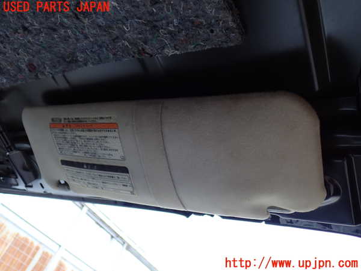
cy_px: 136
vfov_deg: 44.2
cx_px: 180
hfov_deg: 56.8
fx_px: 334
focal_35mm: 32
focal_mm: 5.79
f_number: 2.4
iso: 100
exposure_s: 1/125
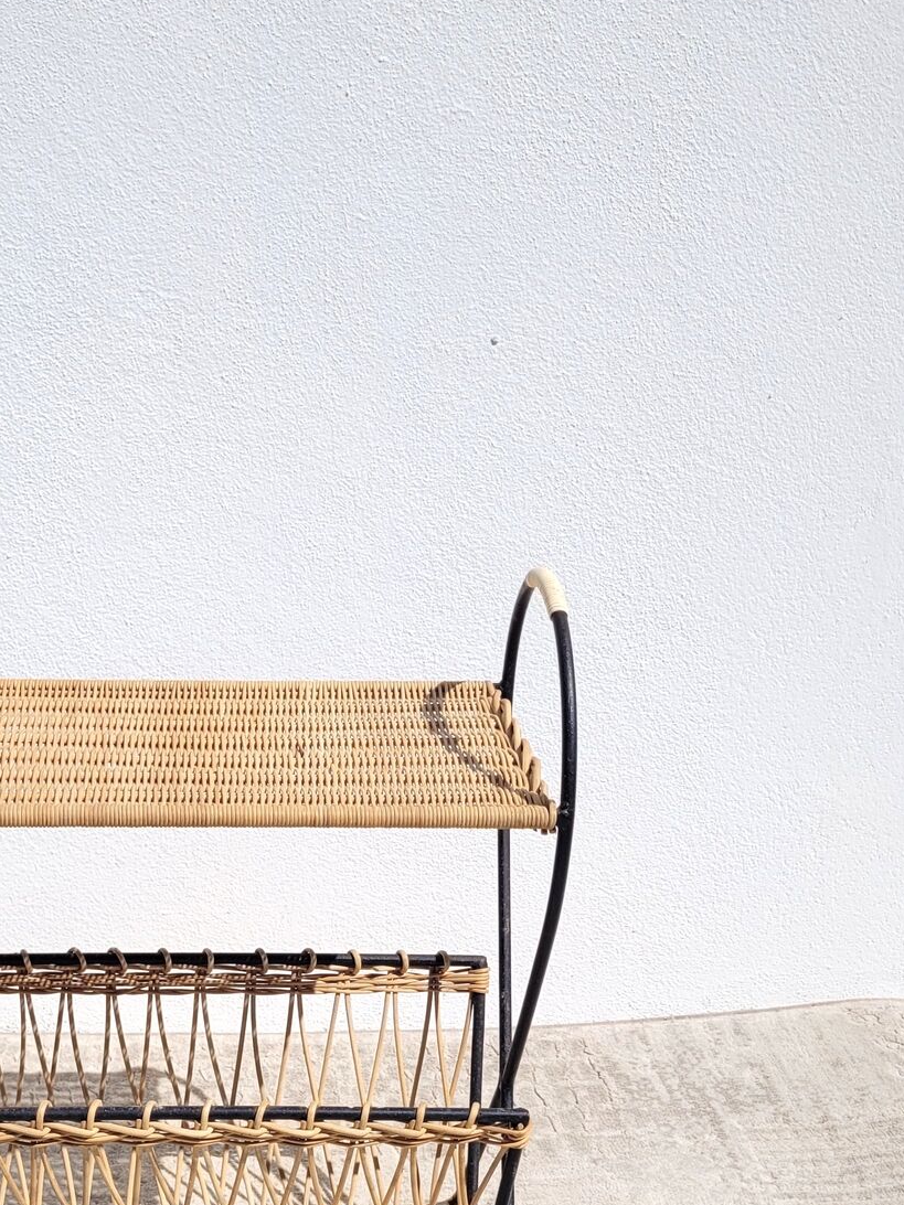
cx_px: 198
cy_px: 904
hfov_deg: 29.7
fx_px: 1671
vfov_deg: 38.6
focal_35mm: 48
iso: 40
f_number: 1.8
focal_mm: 5.4
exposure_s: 1/5048
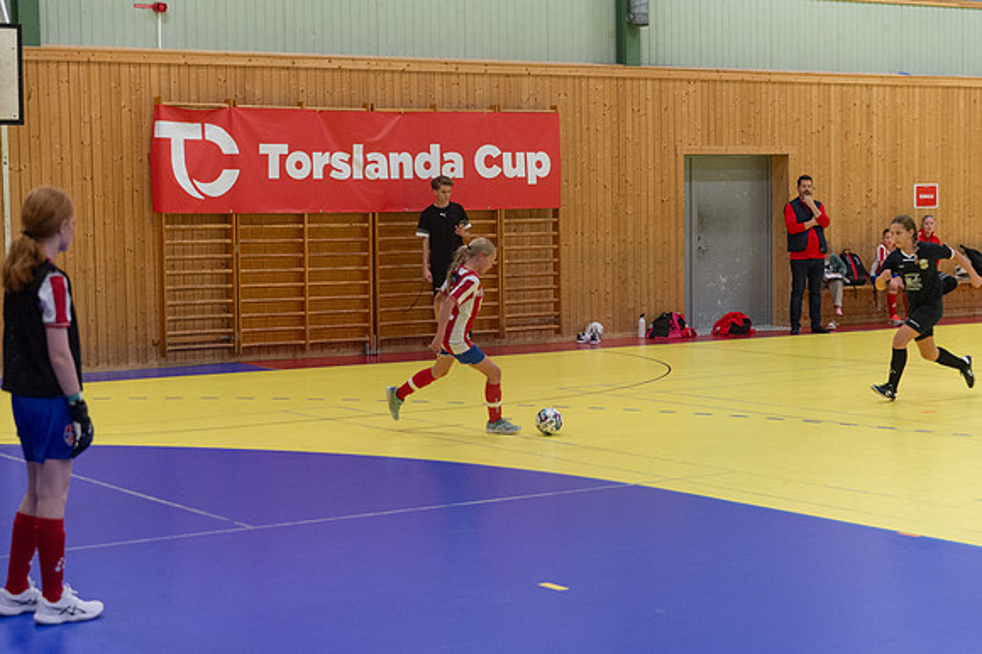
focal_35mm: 70
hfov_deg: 28.7
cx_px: 491
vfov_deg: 19.3
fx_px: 1921
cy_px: 327
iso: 4000
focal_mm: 70
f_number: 3.2
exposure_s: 1/500
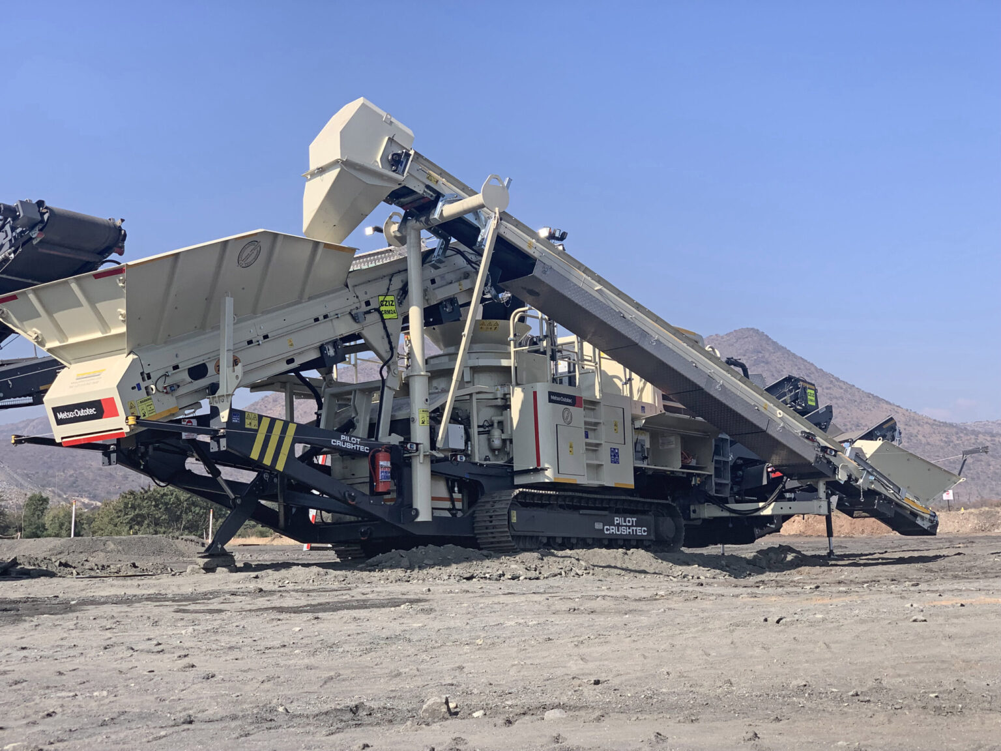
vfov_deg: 28.0
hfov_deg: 36.8
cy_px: 376
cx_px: 500
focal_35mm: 52
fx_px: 1504
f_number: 2.4
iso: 16
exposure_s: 1/826
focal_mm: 6
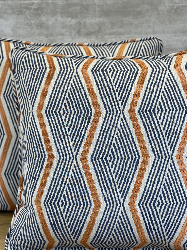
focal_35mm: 71
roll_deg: +1.2
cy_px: 136
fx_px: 511
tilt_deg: -15.9
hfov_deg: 20.7
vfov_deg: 27.4
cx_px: 98
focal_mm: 6.86
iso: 80
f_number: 1.78
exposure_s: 1/120
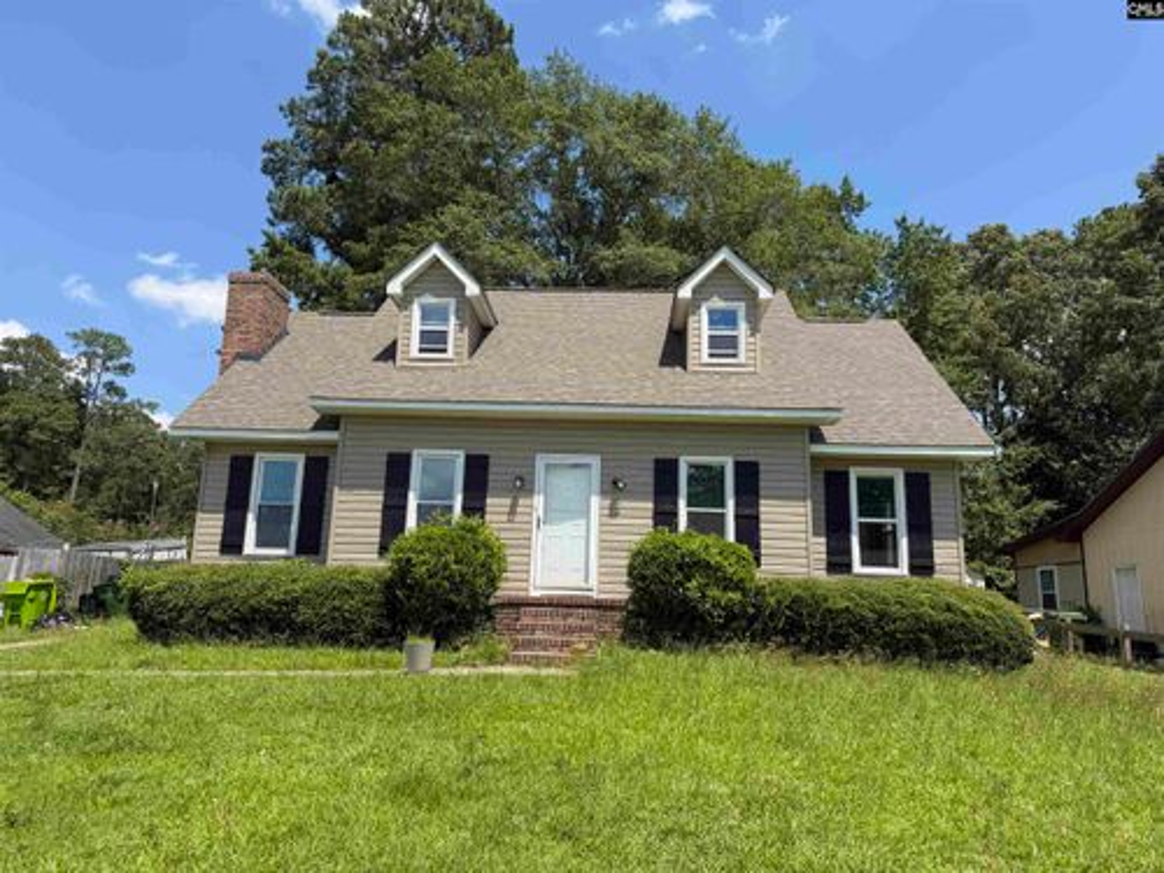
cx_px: 582
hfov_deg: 71.6
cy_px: 436
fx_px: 807
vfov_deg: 56.8
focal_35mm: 24
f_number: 1.78
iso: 80
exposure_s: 1/3584
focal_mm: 6.76
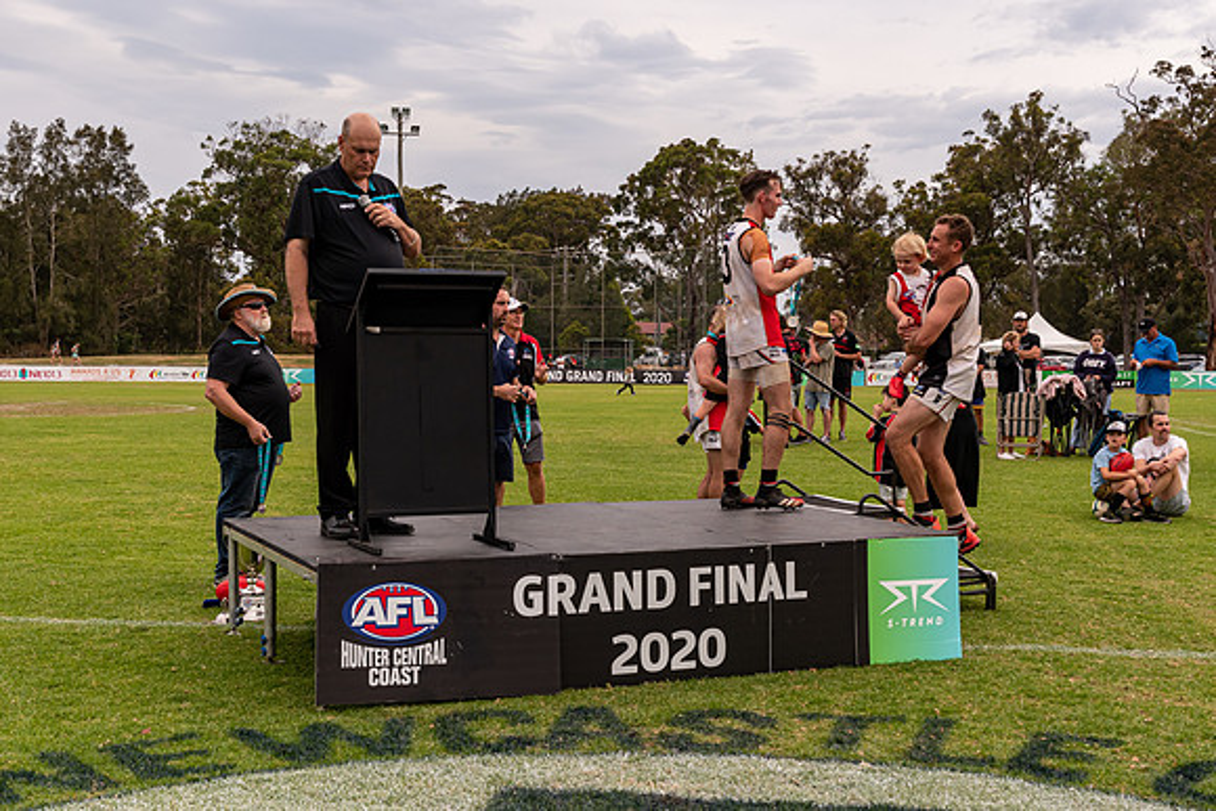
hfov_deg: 41.8
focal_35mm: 47
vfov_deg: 28.6
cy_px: 388
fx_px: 1593
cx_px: 636
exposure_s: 1/320
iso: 400
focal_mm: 30
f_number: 6.3
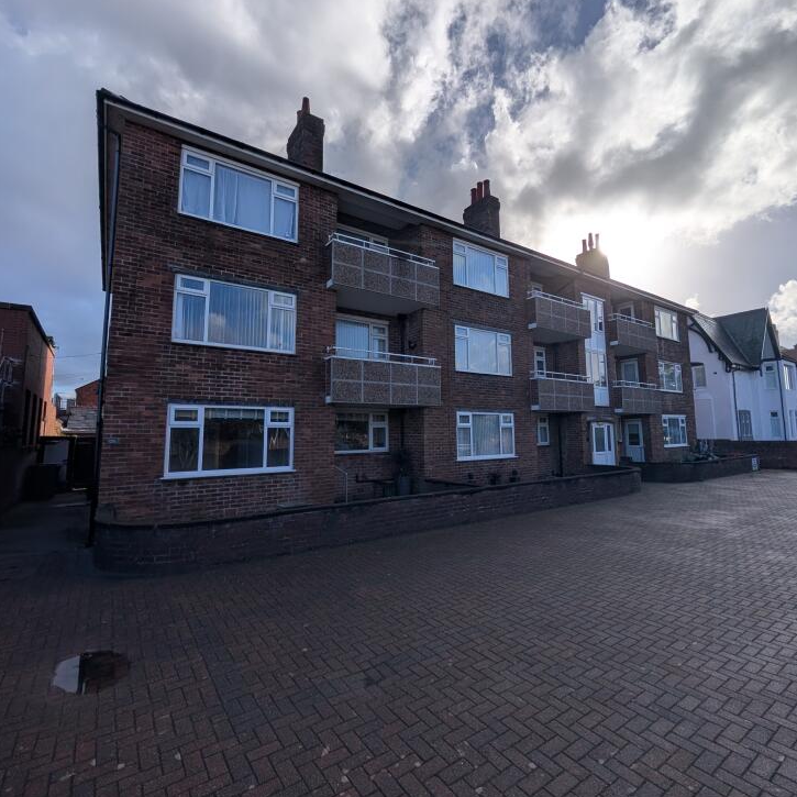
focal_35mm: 15
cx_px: 418
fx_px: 391
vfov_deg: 91.1
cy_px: 382
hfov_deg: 91.1
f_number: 1.7
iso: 42
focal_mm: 2.02
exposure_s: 1/7299
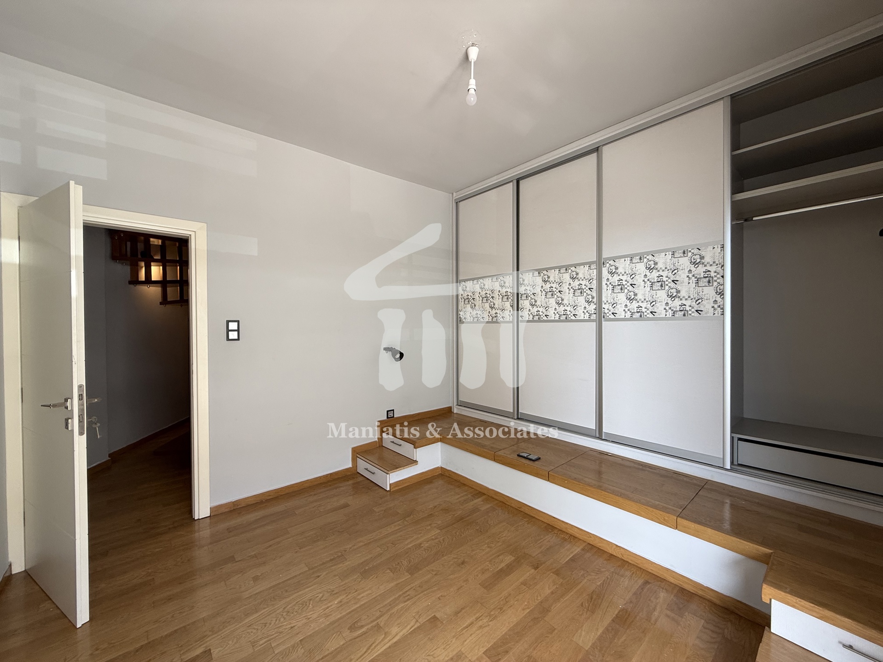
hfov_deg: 102.1
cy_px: 331
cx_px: 442
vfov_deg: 85.7
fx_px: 357
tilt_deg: -1.1
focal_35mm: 14
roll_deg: +0.0
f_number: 2.2
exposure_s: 1/99
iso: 80
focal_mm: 2.22
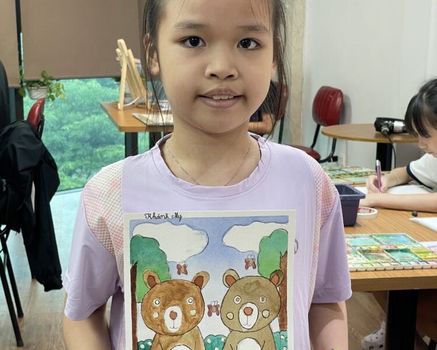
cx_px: 218
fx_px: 880
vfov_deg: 22.5
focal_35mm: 68
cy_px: 206
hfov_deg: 27.9
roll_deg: -0.5
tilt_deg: -11.7
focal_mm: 6
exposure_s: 1/100
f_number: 2
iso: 80
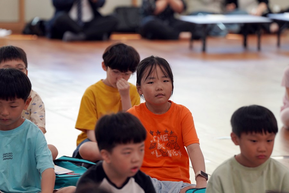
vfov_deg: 6.9
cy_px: 96
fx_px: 1605
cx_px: 144
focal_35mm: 200
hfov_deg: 10.3
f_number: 4
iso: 1250
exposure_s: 1/250
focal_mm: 200
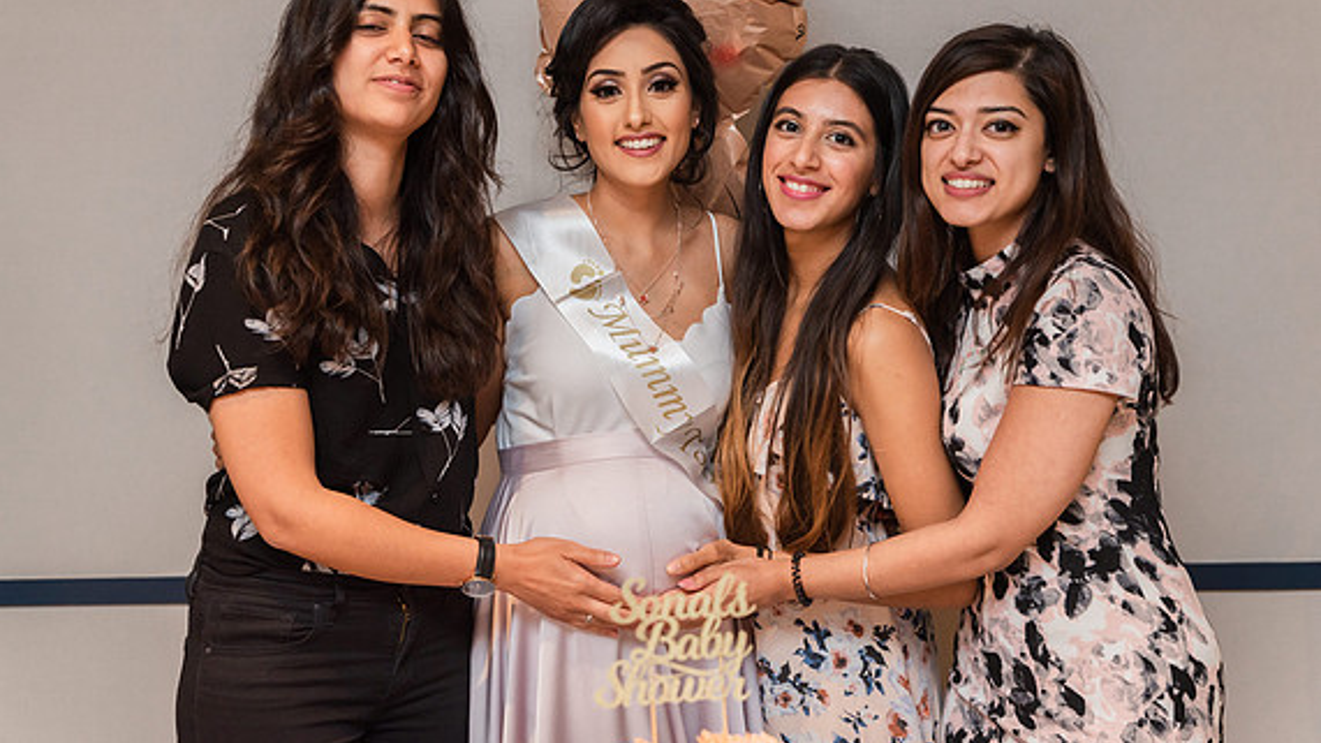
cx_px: 652
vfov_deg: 24.4
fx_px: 1716
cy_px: 311
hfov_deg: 42.1
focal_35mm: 49
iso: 2500
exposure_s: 1/160
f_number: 4
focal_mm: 46
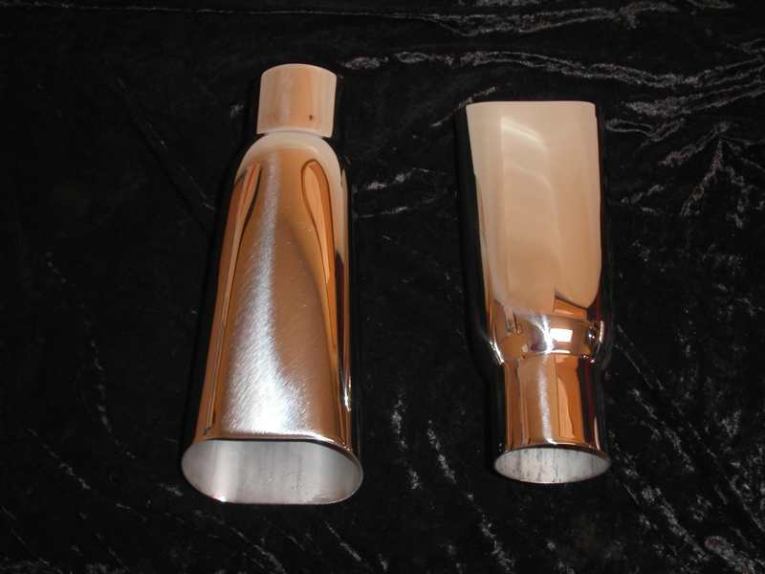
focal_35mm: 38
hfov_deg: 49.0
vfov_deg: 37.7
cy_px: 287
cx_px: 382
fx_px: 840
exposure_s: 1/30
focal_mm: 7.8
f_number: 2.8
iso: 100
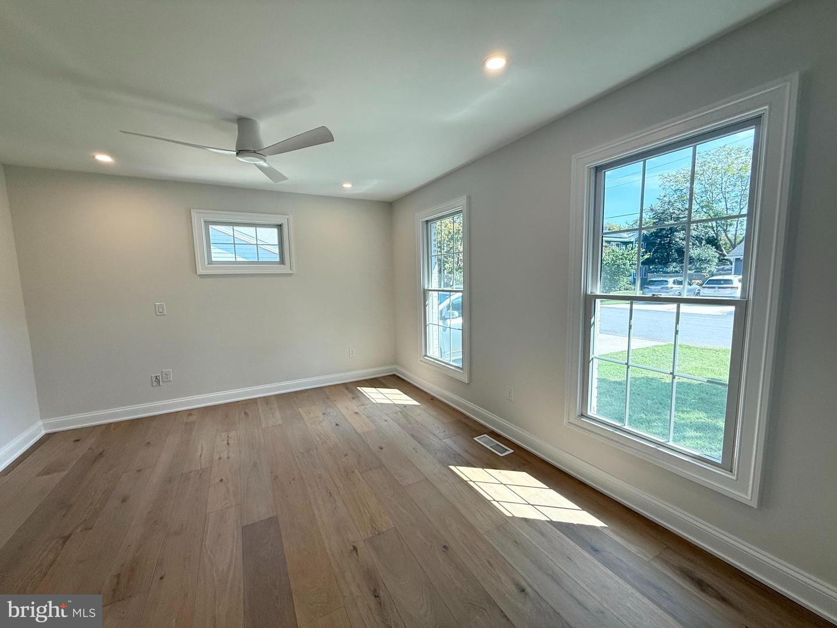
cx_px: 418
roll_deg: +1.2
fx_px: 339
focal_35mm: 14
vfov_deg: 85.7
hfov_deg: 102.1
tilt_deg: -5.3
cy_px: 314
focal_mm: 2.22
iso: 64
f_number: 2.2
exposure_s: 1/190
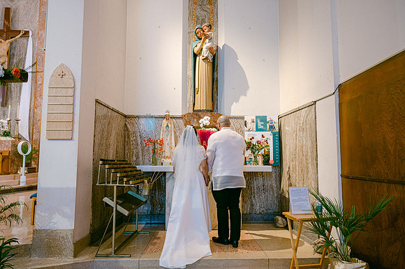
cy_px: 134
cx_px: 202
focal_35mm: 25
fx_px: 278
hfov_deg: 72.2
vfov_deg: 51.8
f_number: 3.2
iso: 1600
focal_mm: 24
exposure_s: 1/160
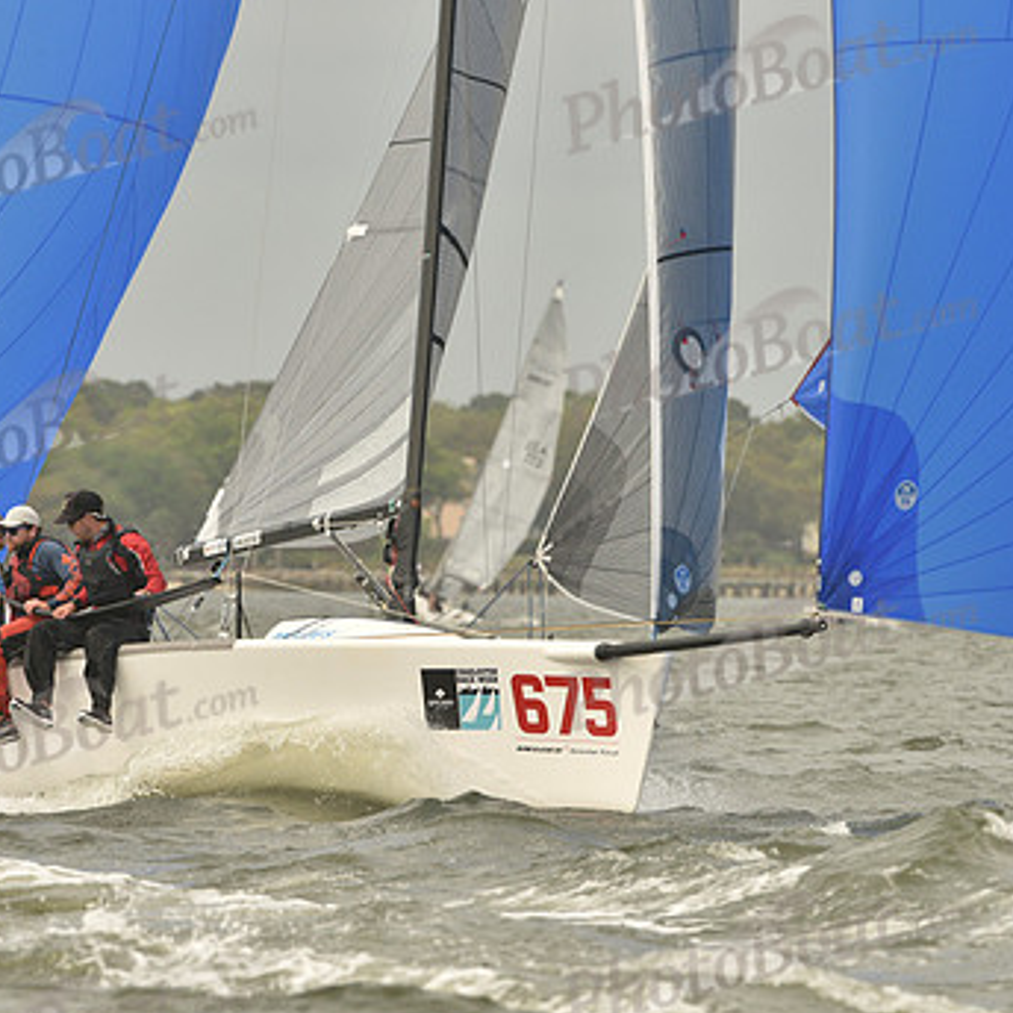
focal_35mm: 574
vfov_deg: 3.1
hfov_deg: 3.1
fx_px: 19004
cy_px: 543
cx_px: 412
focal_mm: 400
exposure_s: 1/1000
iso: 400
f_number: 9
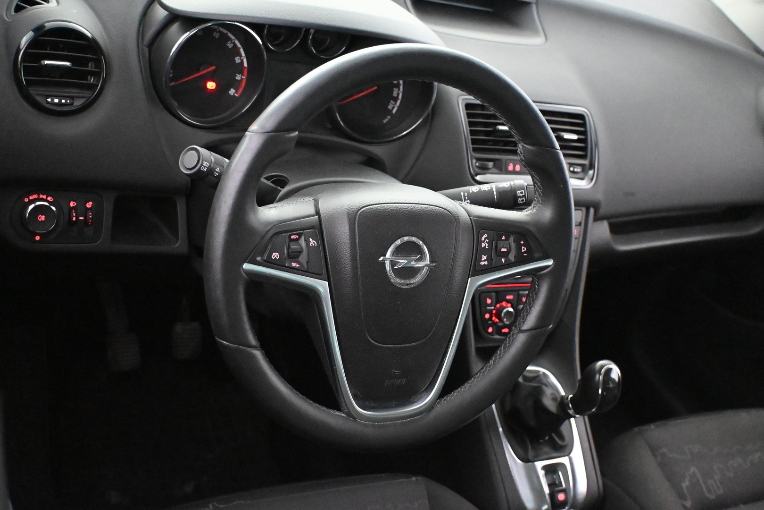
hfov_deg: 47.2
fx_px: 875
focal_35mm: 41
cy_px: 255
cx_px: 382
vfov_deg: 32.4
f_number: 4.5
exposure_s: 1/60
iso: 12800
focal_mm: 27.5
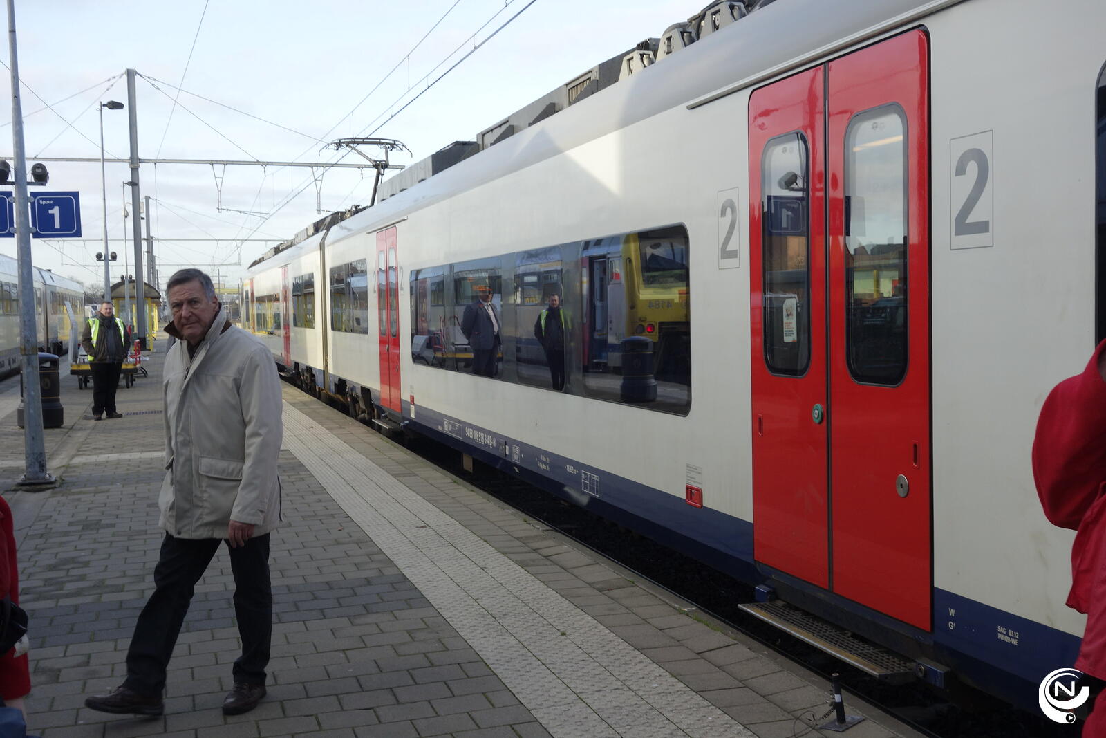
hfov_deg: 45.4
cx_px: 553
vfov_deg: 31.2
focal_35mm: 43
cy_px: 369
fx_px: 1321
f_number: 5.6
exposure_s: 1/100
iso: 125
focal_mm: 15.82
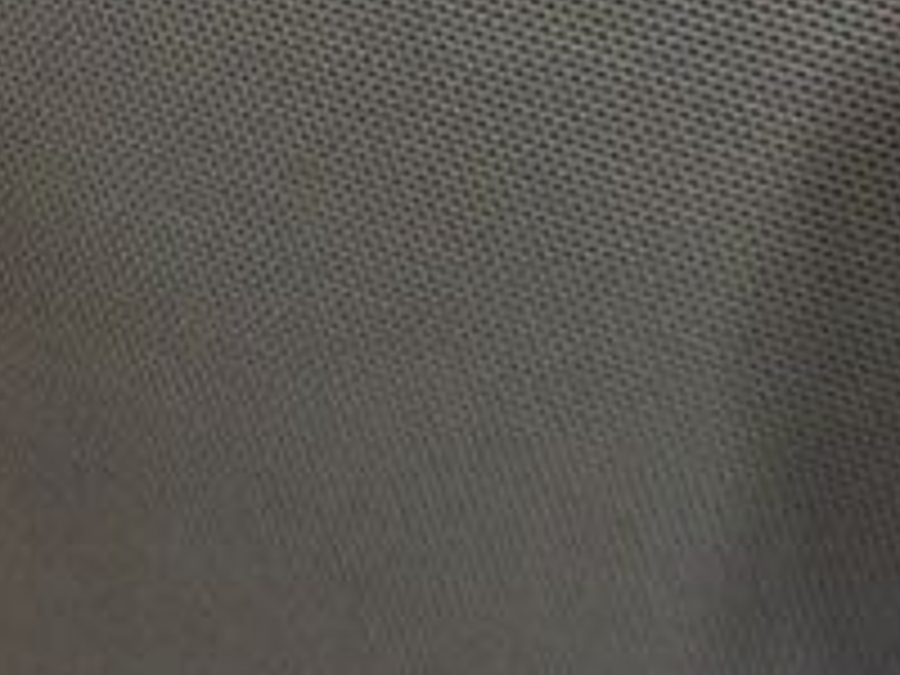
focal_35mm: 165
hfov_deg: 11.9
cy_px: -540
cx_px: 198
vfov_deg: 8.6
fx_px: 4290
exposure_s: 1/20
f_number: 2.4
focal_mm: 4.13
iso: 160
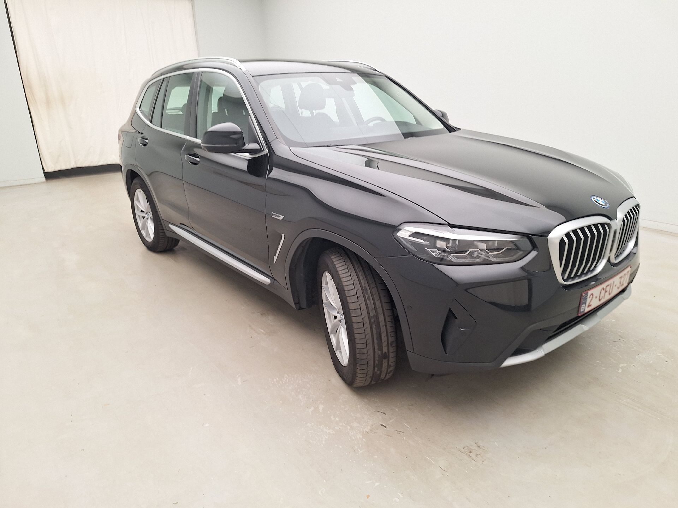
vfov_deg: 58.9
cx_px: 339
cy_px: 254
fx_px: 450
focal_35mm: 23
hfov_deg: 73.9
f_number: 1.8
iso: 64
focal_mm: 5.54
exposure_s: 1/100
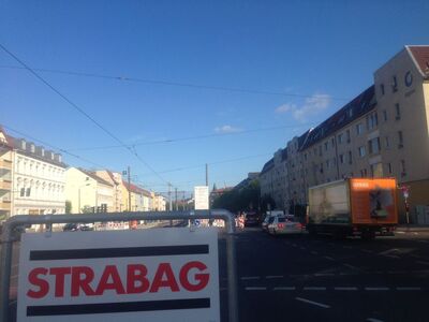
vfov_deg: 42.9
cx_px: 214
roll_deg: +2.6
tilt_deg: +6.8
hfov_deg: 55.4
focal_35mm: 33
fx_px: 409
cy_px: 161
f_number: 2.4
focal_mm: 4.12
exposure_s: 1/1595
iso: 50
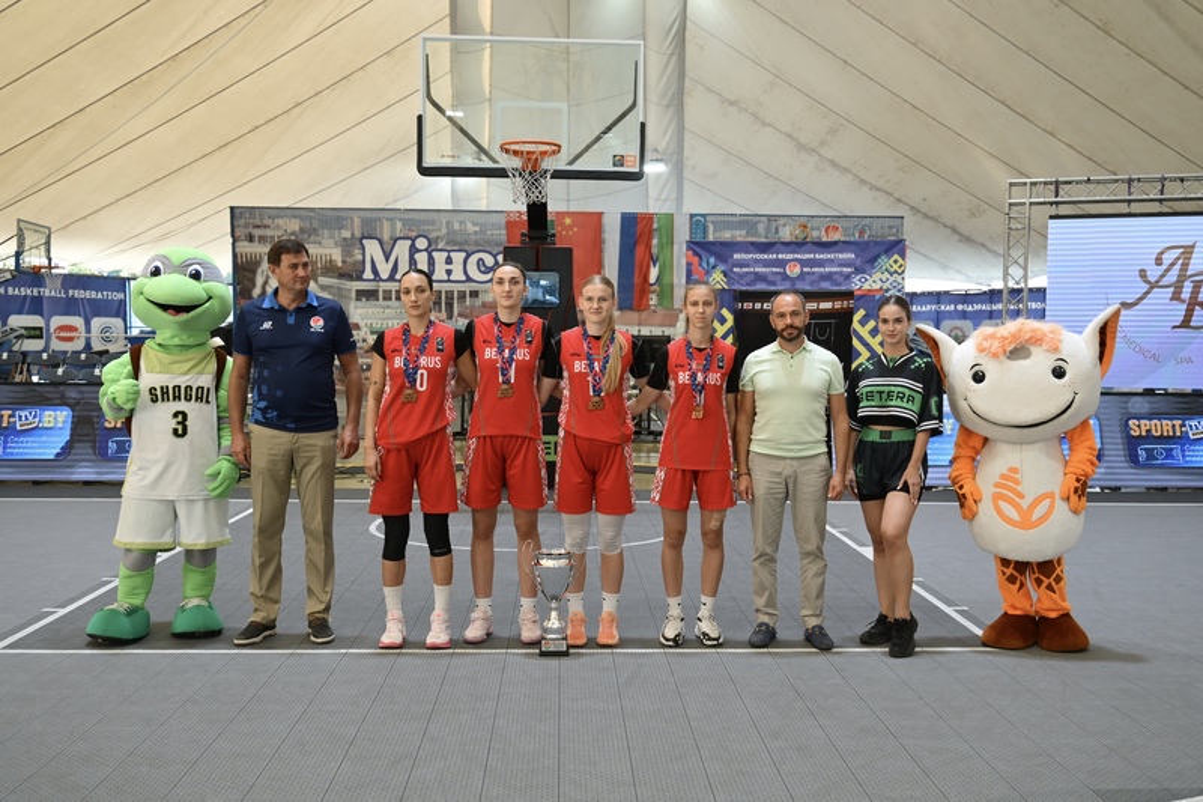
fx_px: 1102
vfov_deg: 40.0
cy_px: 401
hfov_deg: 57.2
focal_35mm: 33
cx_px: 602
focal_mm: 33
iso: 640
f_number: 3.5
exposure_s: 1/250
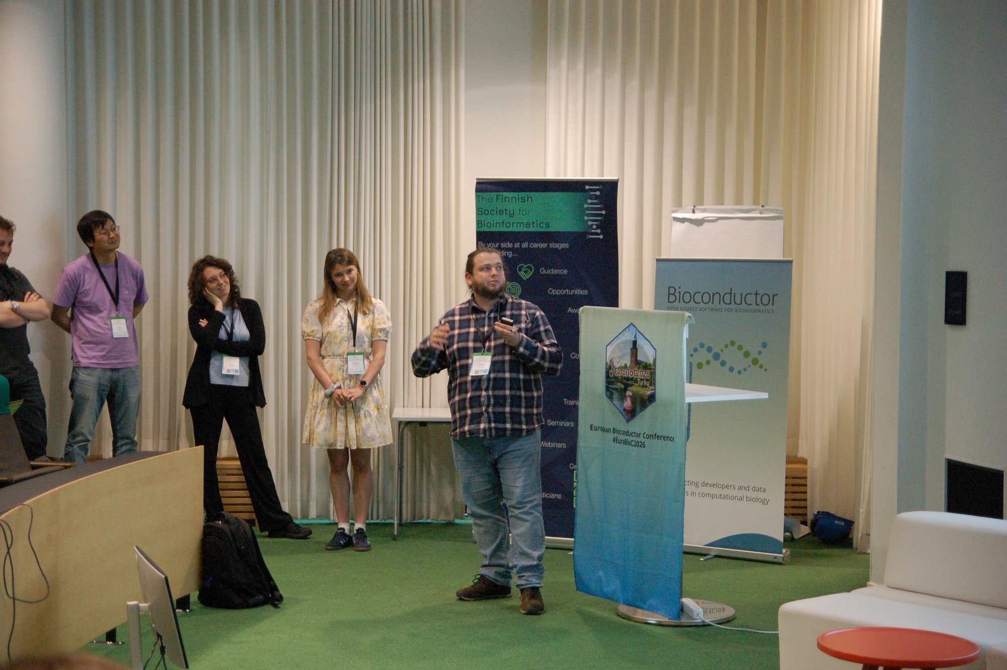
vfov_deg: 20.1
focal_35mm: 68
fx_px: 1887
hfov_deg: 29.9
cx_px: 504
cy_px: 335
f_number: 3.2
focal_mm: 45
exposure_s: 1/125
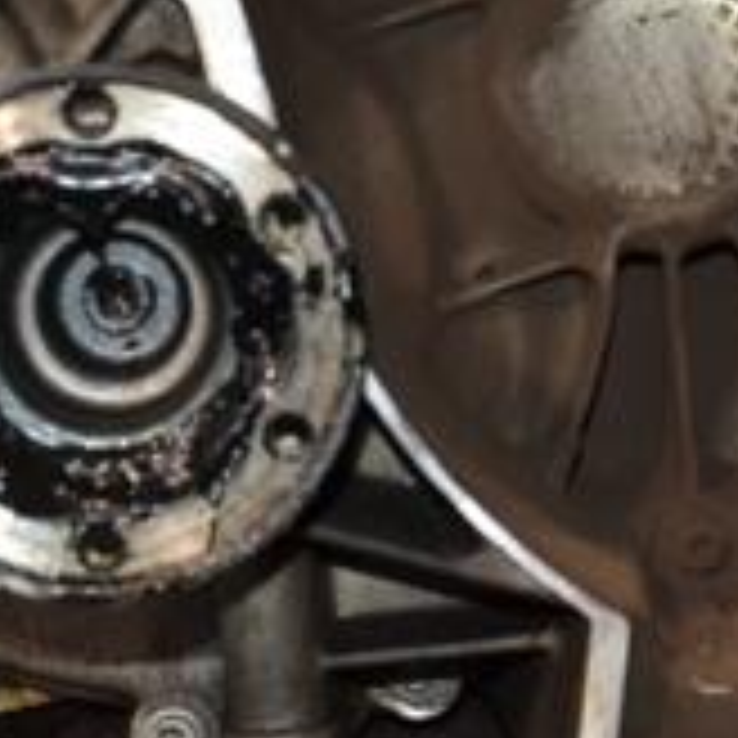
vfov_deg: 9.8
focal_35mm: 177
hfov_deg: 9.8
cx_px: 752
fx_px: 4269
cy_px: -45
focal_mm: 38
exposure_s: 1/60
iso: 800
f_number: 5
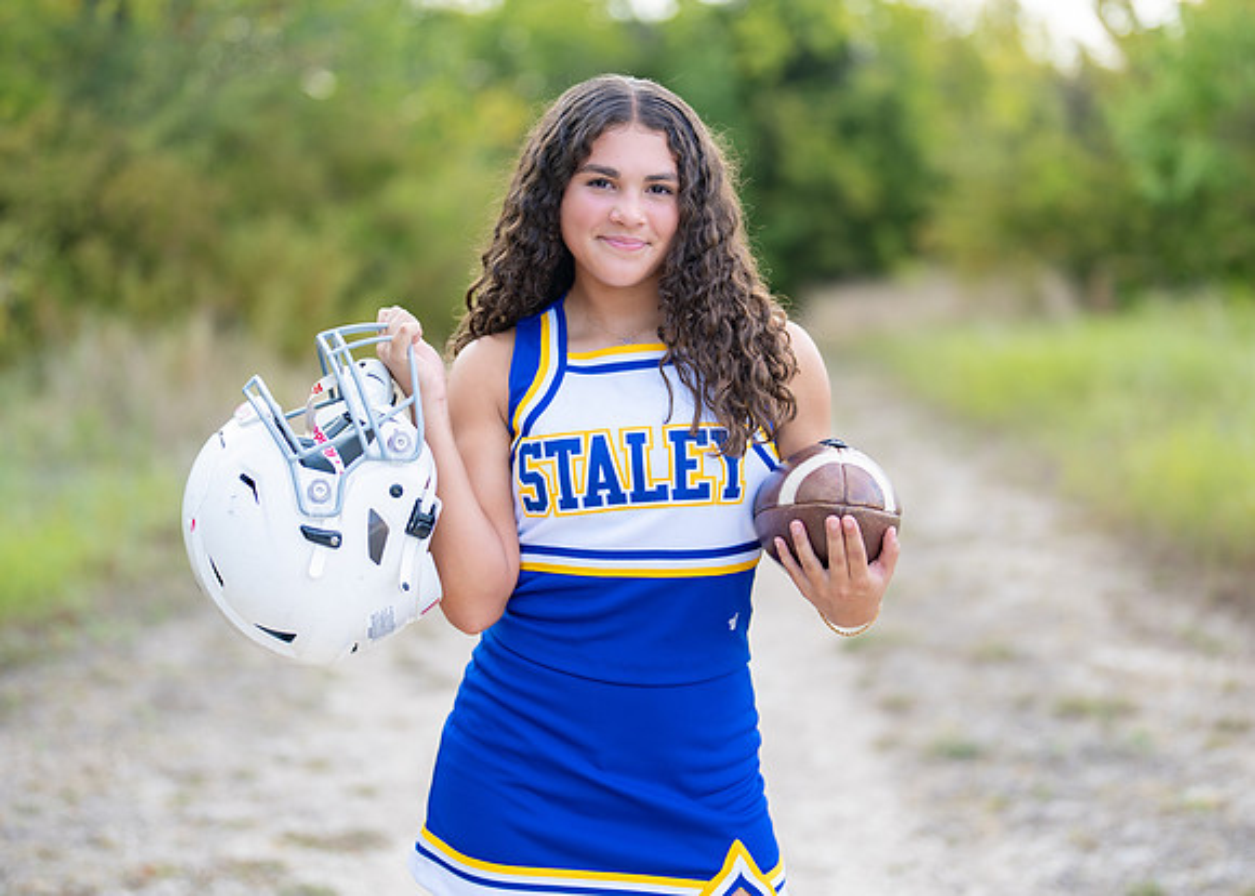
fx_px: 2085
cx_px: 651
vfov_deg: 24.2
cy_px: 400
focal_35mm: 59
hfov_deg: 33.5
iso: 100
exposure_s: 1/800
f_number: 1.2
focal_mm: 50
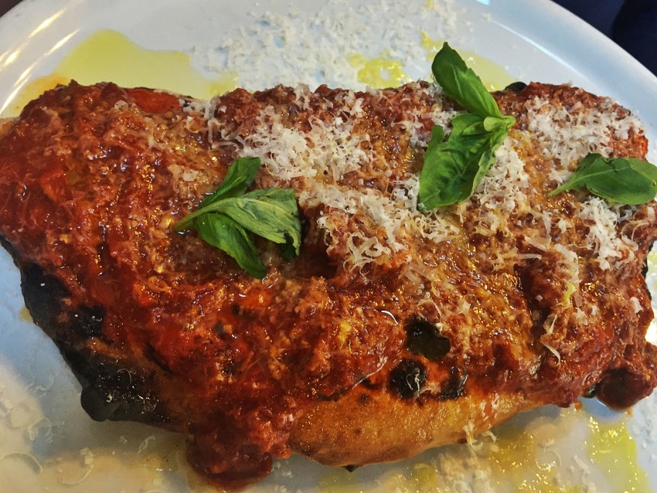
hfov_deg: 61.6
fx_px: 551
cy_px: 246
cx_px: 328
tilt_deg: -58.1
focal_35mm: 29
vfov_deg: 48.2
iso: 125
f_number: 2.2
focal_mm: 4.15
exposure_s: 1/33
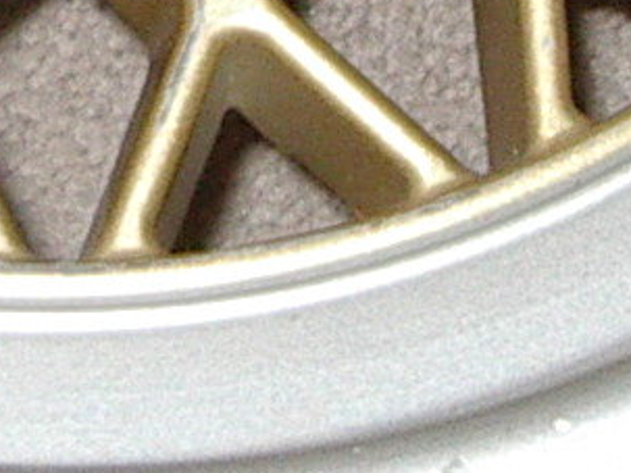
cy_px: -698
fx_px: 4683
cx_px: 4
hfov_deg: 7.7
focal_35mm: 257
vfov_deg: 5.6
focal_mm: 5.8
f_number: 2.6
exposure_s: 1/60
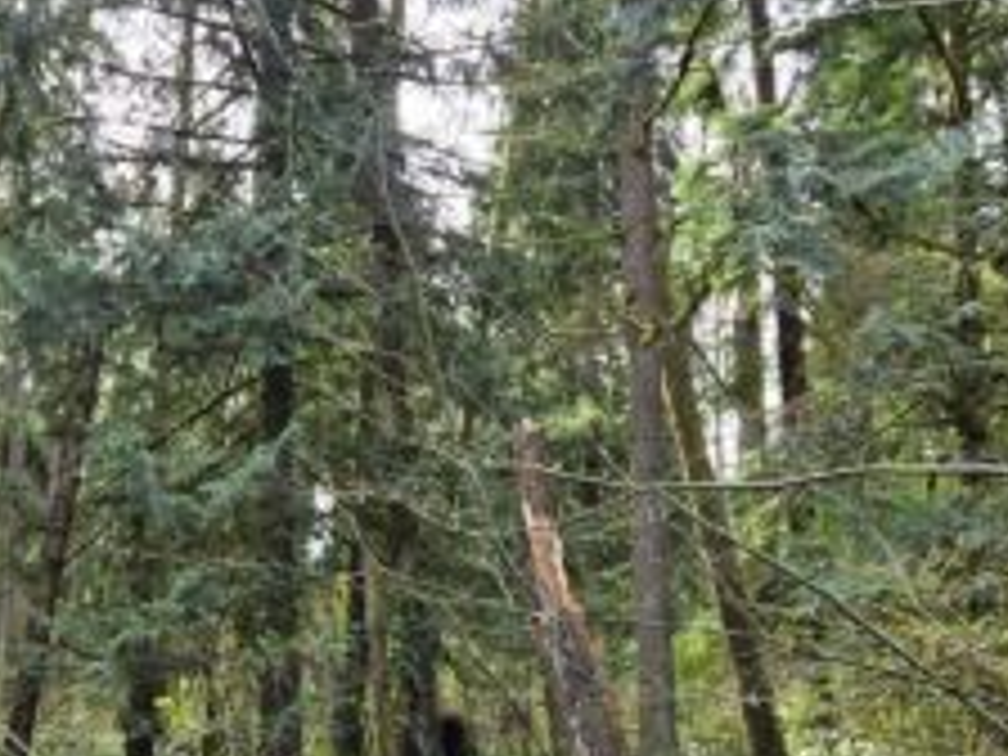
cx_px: 351
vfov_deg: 34.7
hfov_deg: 45.2
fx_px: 1194
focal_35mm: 41
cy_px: 518
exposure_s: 1/180
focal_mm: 5.4
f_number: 1.8
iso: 32
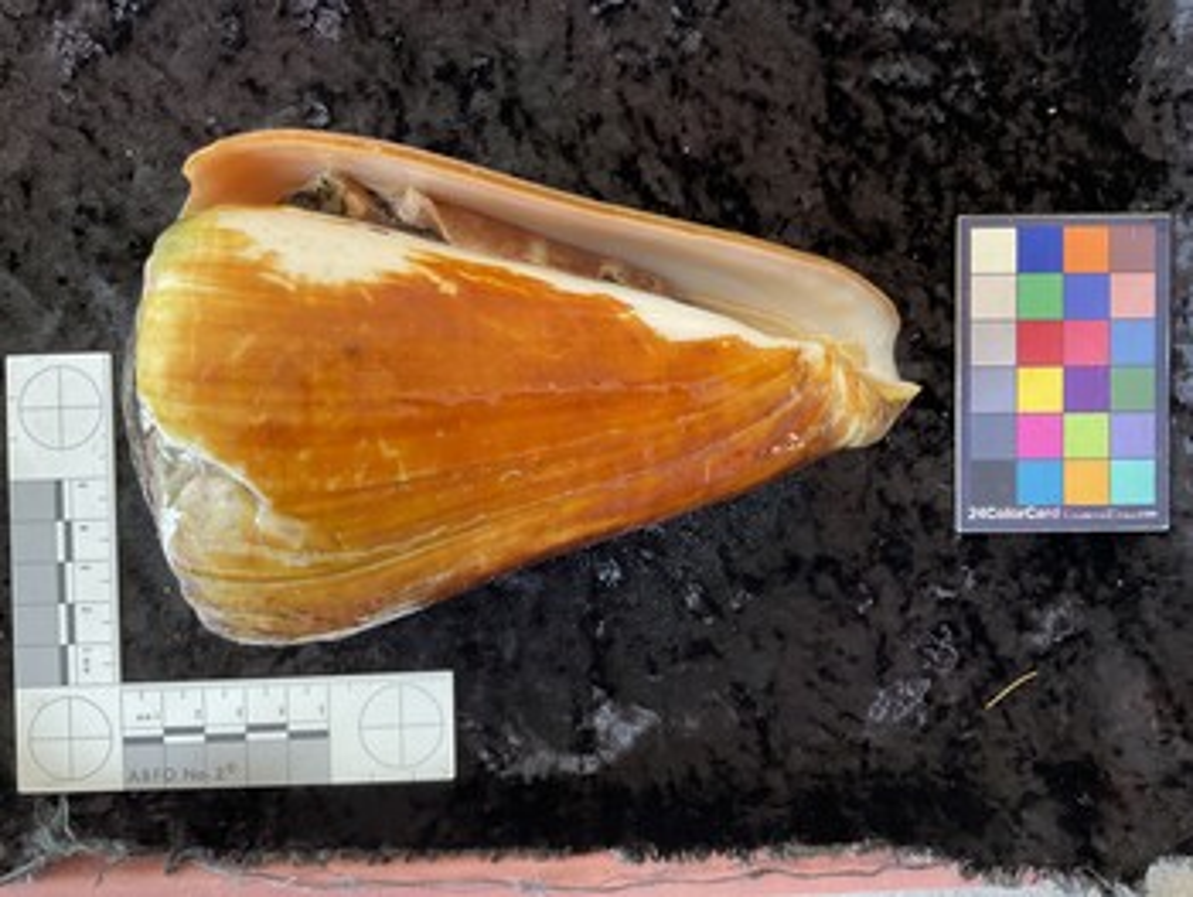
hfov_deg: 61.6
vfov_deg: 48.3
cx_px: 596
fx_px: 1000
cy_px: 448
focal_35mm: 29
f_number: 1.8
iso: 100
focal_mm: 3
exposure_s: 1/60
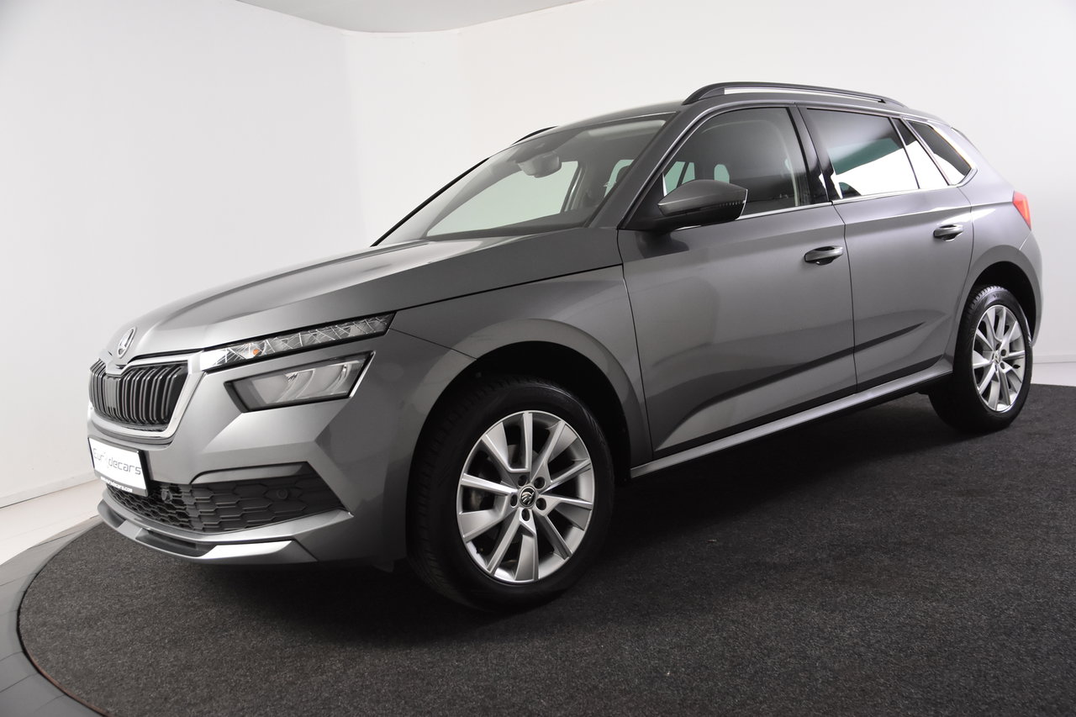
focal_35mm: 33
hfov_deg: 57.2
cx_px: 538
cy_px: 358
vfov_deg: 40.0
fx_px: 986
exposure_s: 1/80
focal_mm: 22
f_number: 4.5
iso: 1600
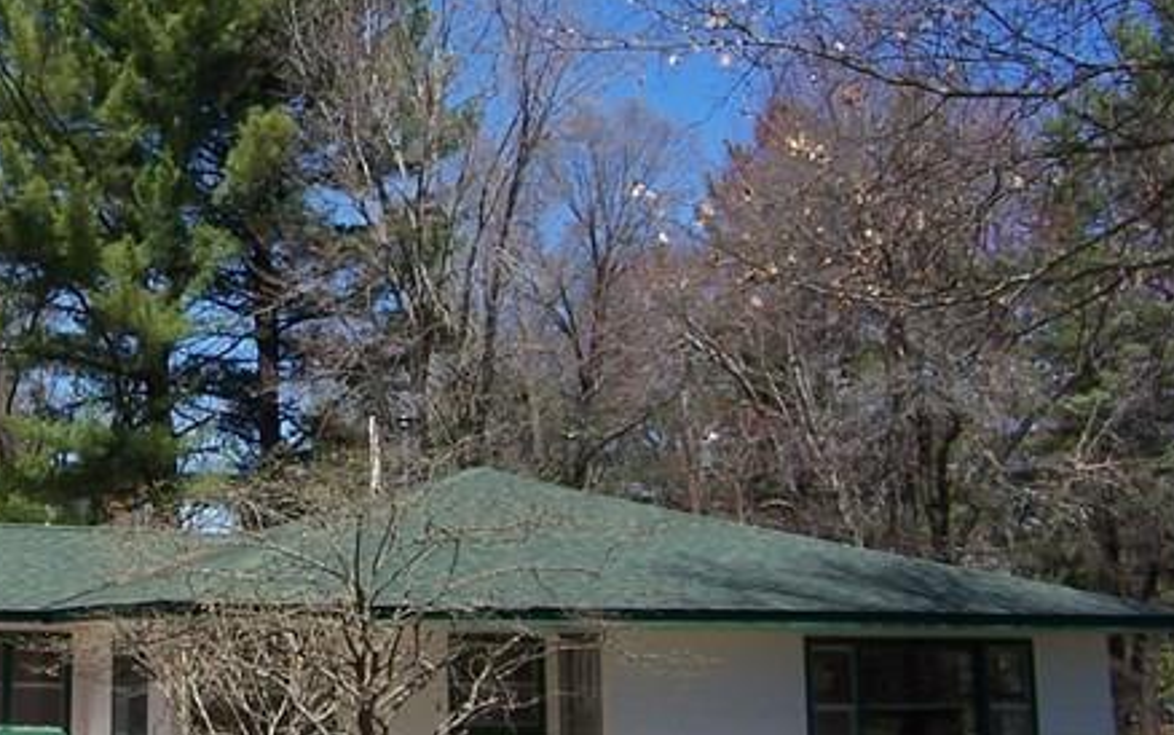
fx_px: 1824
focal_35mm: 57
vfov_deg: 22.6
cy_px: 225
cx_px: 131
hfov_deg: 33.9
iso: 64
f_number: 5.6
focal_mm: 3.8
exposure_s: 1/250
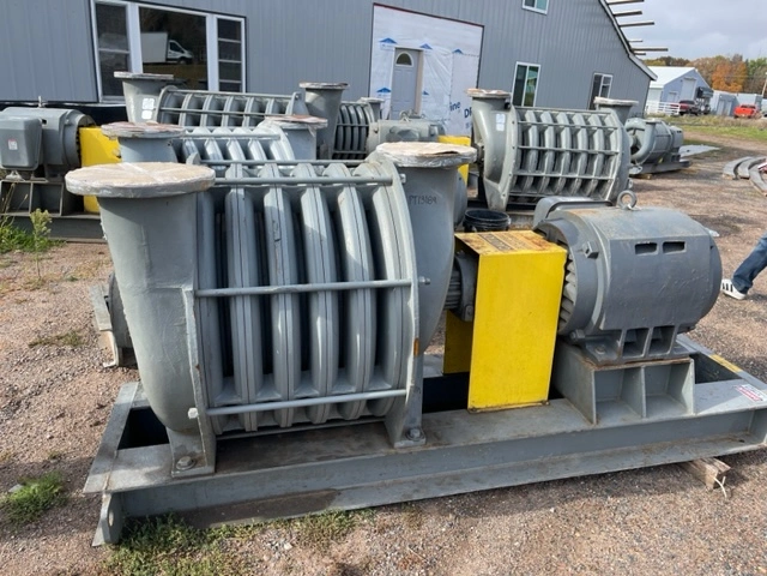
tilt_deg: -19.2
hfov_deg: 67.3
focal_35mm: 26
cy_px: 288
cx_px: 384
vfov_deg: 53.1
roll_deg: -3.4
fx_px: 576
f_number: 1.6
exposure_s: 1/1164
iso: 32
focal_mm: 5.1
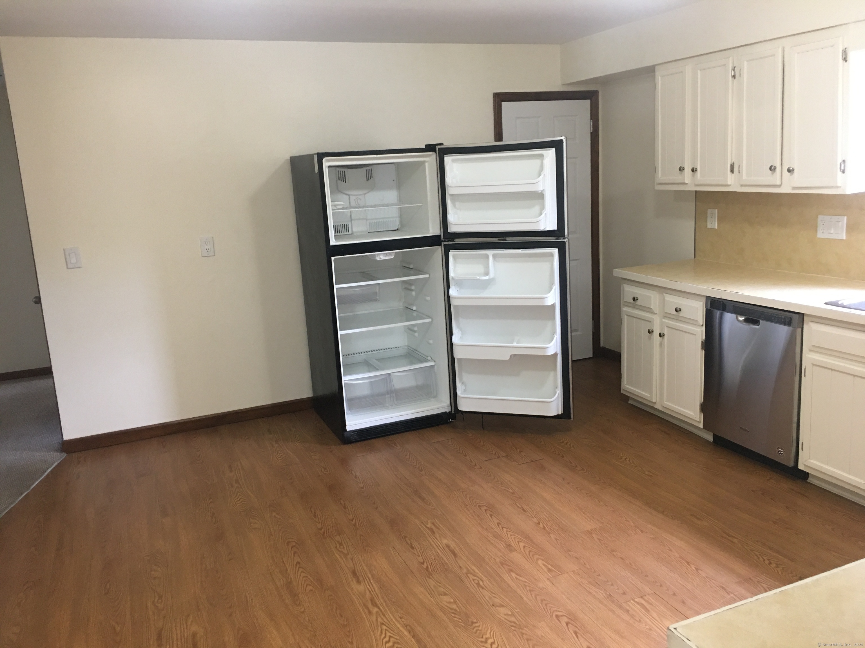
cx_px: 432
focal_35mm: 29
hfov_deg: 61.7
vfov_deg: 48.2
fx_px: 725
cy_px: 324
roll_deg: +2.6
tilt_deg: -12.2
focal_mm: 4.15
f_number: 2.2
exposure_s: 1/15
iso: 64
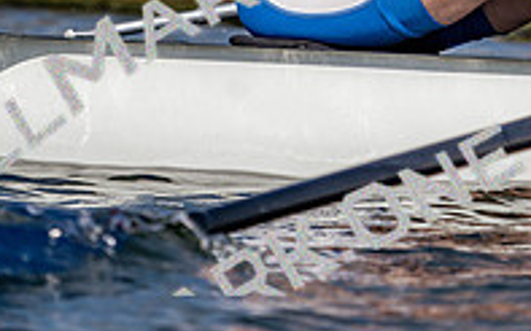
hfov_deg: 1.8
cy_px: -166
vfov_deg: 1.1
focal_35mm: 1154
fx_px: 16695
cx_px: 420
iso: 100
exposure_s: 1/1600
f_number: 6.3
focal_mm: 385
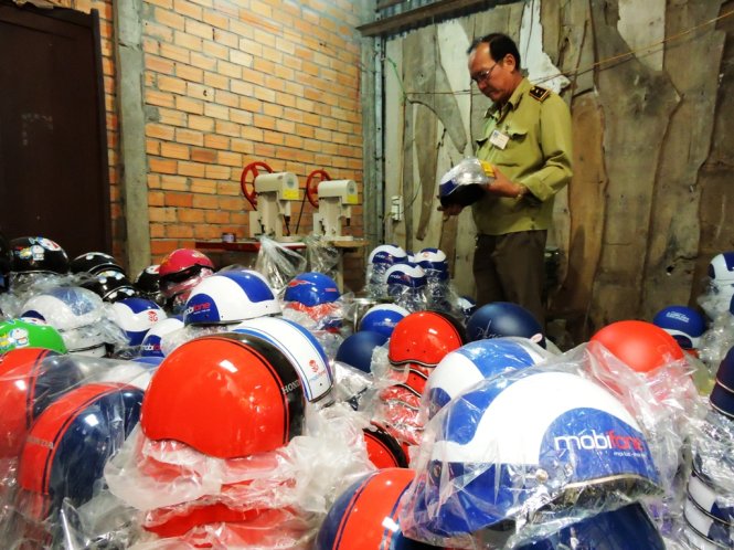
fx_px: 509
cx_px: 367
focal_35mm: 24
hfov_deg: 71.6
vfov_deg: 56.8
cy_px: 275
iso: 1600
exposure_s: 1/125
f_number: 3.3
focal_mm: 4.3
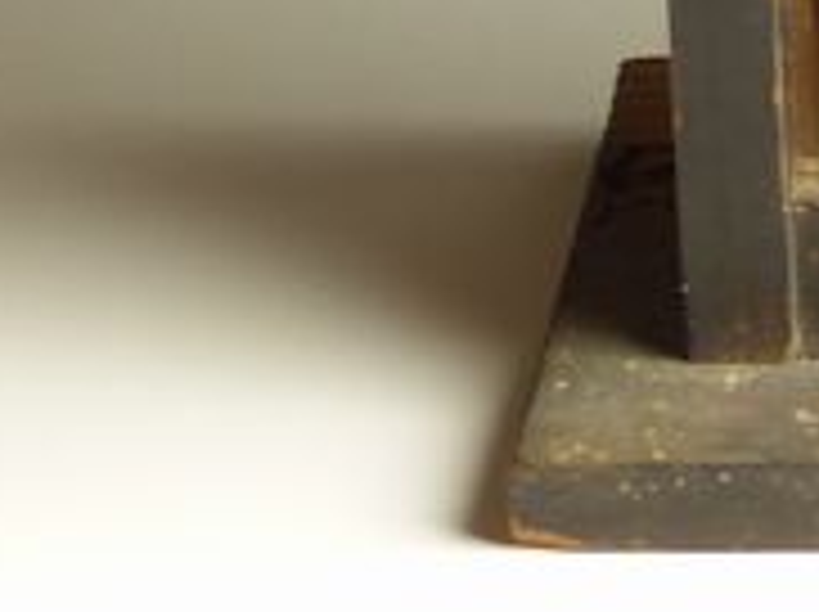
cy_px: -371
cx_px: 1328
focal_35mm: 208
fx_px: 4915
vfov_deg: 7.0
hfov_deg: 9.2
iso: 200
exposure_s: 1/13
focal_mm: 9.8
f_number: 2.8
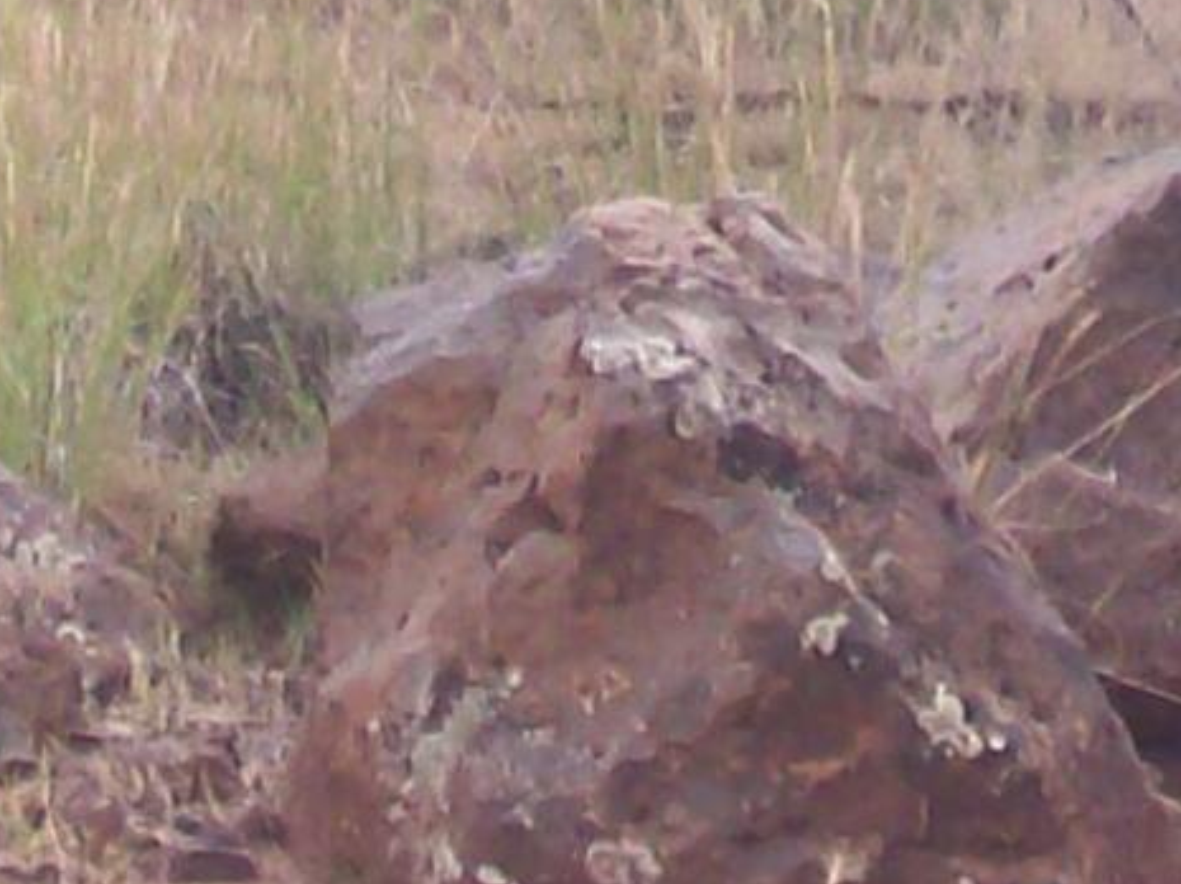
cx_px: 1011
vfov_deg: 3.2
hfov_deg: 4.4
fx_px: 15409
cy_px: -1735
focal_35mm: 452
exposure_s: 1/362
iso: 80
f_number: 3.8
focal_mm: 11.6
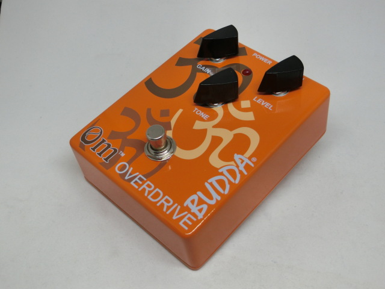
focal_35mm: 45
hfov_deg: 42.1
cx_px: 192
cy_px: 144
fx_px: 500
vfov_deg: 32.2
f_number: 4.4
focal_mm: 8
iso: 100
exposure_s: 1/125
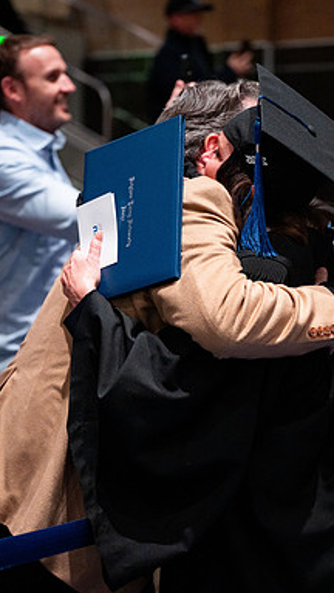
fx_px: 1354
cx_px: 209
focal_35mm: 86
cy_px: 275
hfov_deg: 14.0
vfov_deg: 24.7
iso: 1600
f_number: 2.8
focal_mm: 70
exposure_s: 1/200
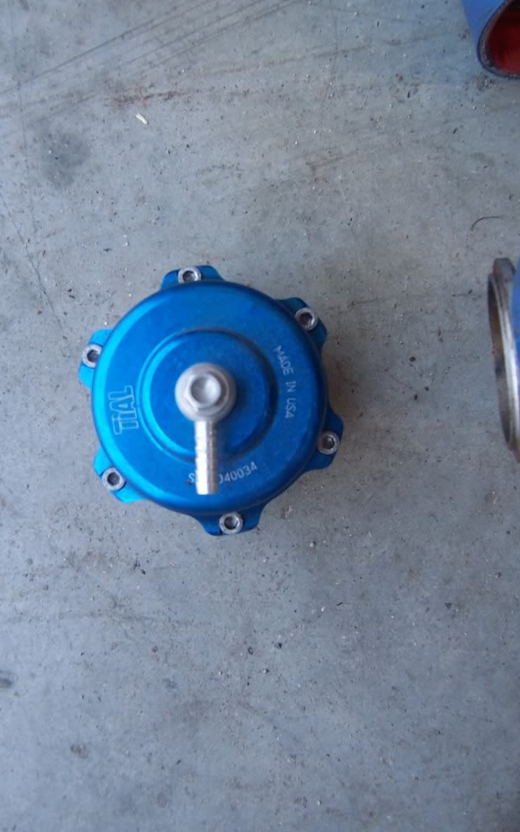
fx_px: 816
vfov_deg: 54.0
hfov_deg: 35.3
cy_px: 408
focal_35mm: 36
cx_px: 236
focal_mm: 5.5
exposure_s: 1/90
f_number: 3.4
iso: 80
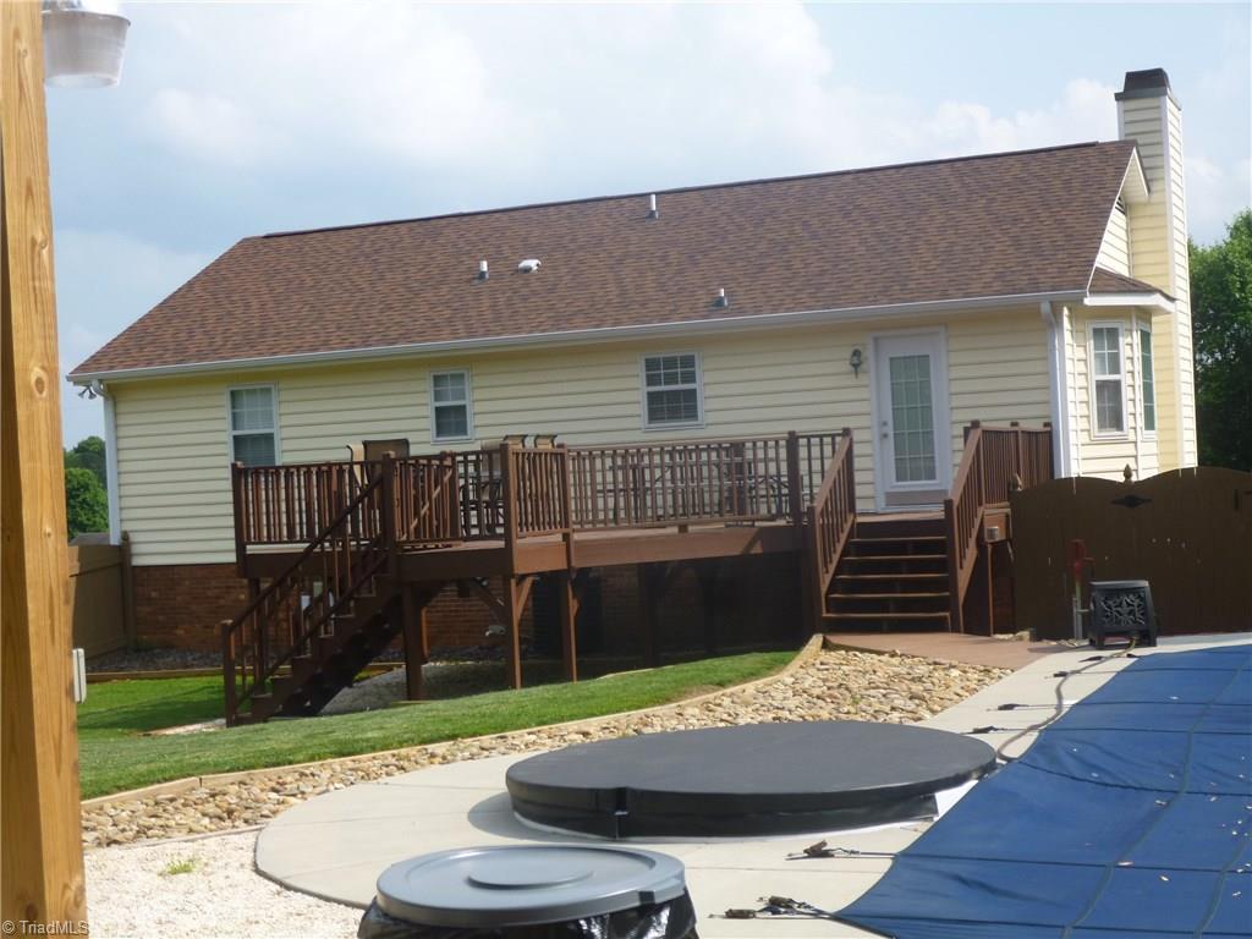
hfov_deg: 36.8
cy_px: 470
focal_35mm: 52
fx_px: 1881
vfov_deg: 28.0
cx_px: 626
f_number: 4.1
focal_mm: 9.2
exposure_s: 1/500
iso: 100
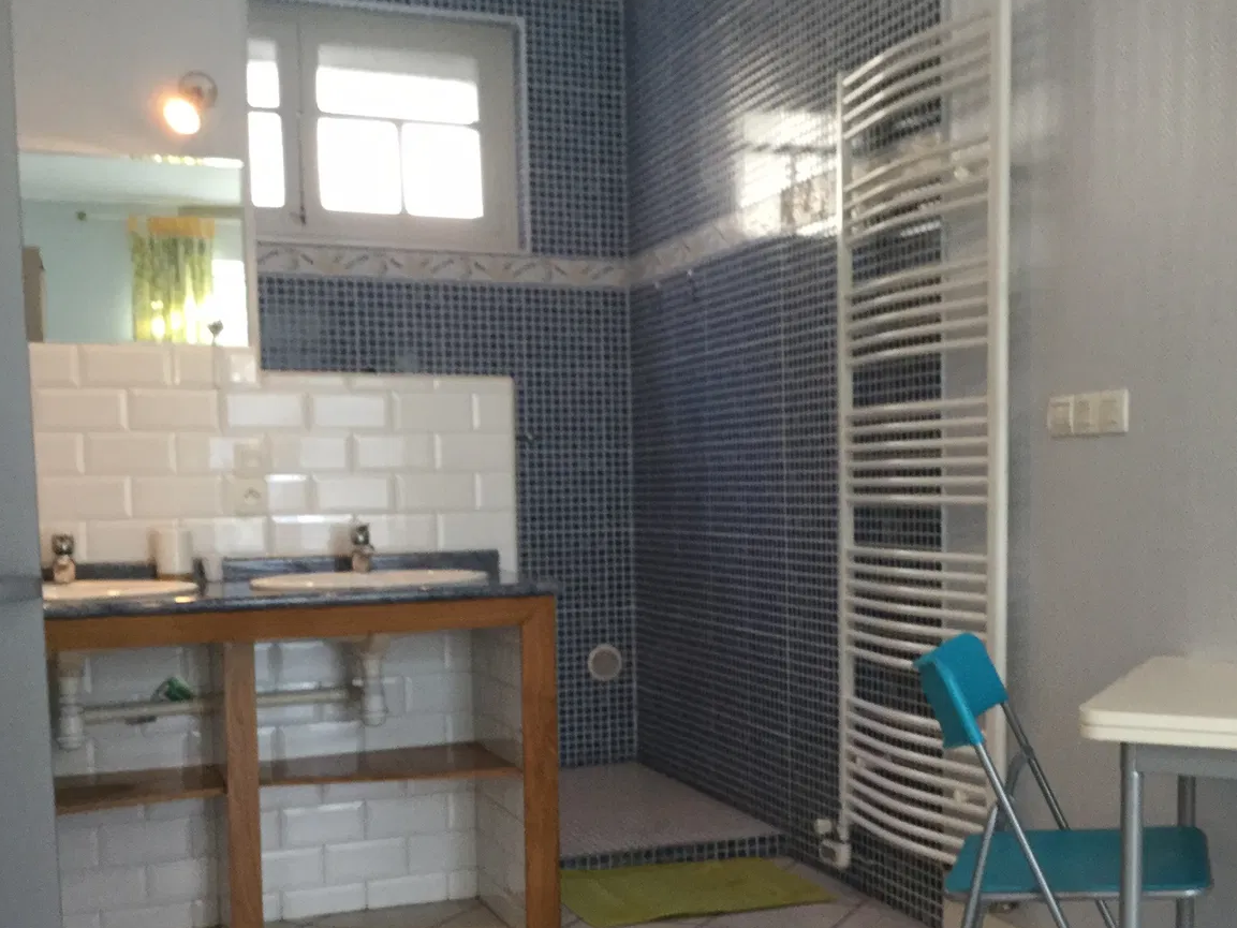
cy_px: 595
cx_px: 721
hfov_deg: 43.7
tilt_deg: -3.5
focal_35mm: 43
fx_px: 1537
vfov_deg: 33.4
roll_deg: +1.9
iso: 100
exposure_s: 1/33
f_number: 2.4
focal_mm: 3.3
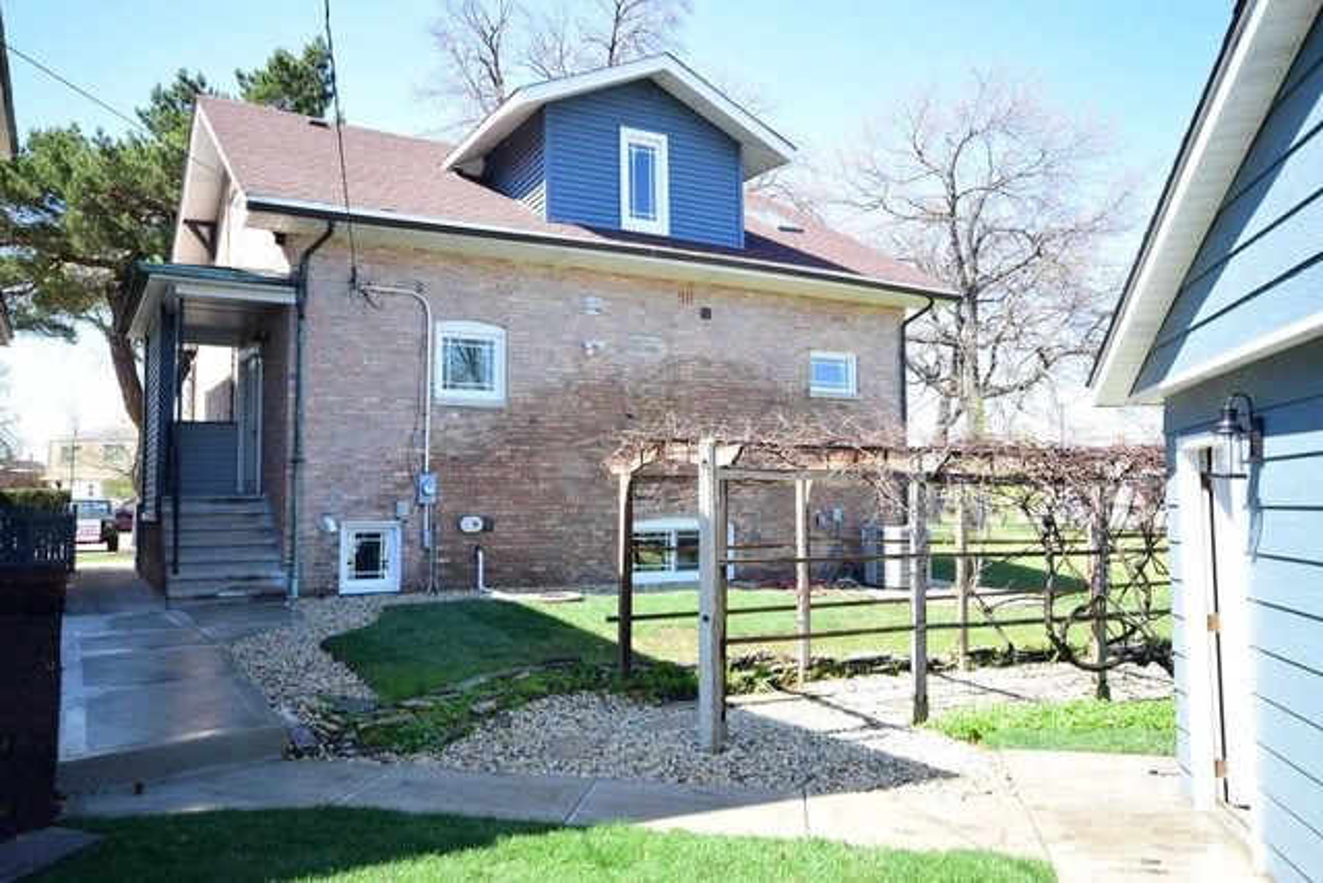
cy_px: 442
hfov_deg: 67.4
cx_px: 662
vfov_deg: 48.0
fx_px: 992
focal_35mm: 27
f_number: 8
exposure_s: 1/250
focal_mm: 18
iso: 500
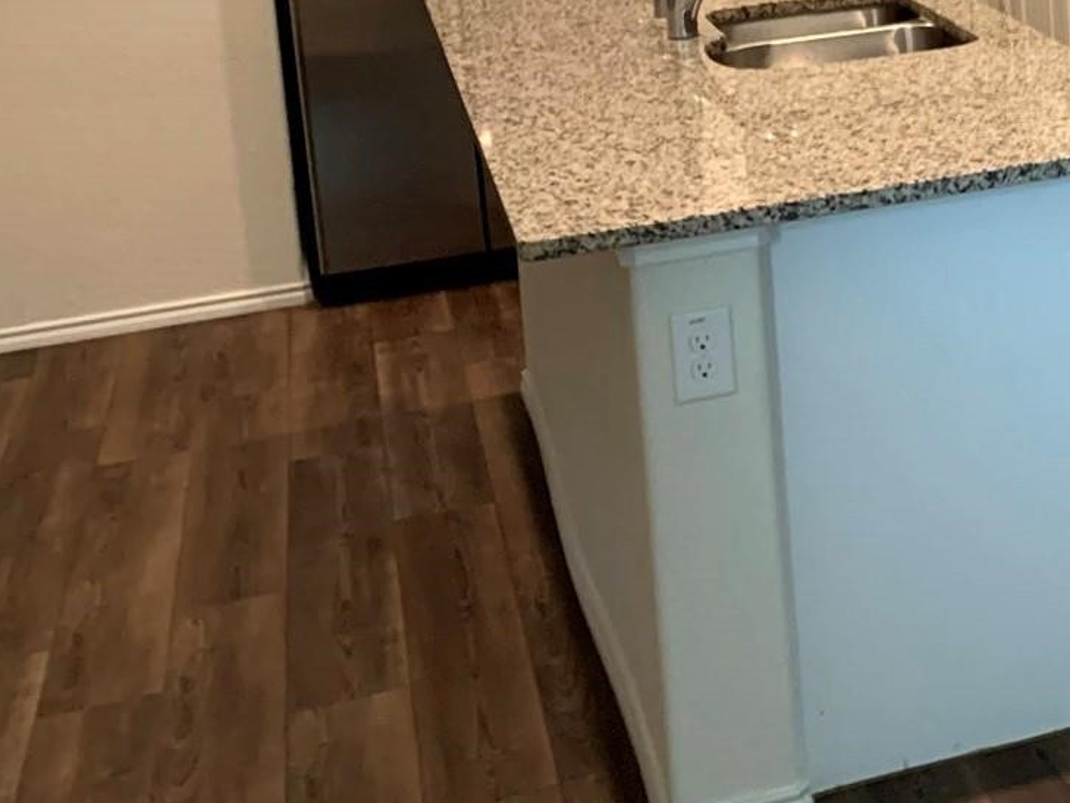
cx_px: 1387
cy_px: -156
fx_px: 2257
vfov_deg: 19.1
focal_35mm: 73
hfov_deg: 23.6
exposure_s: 1/60
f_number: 1.8
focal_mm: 4.25
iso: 250
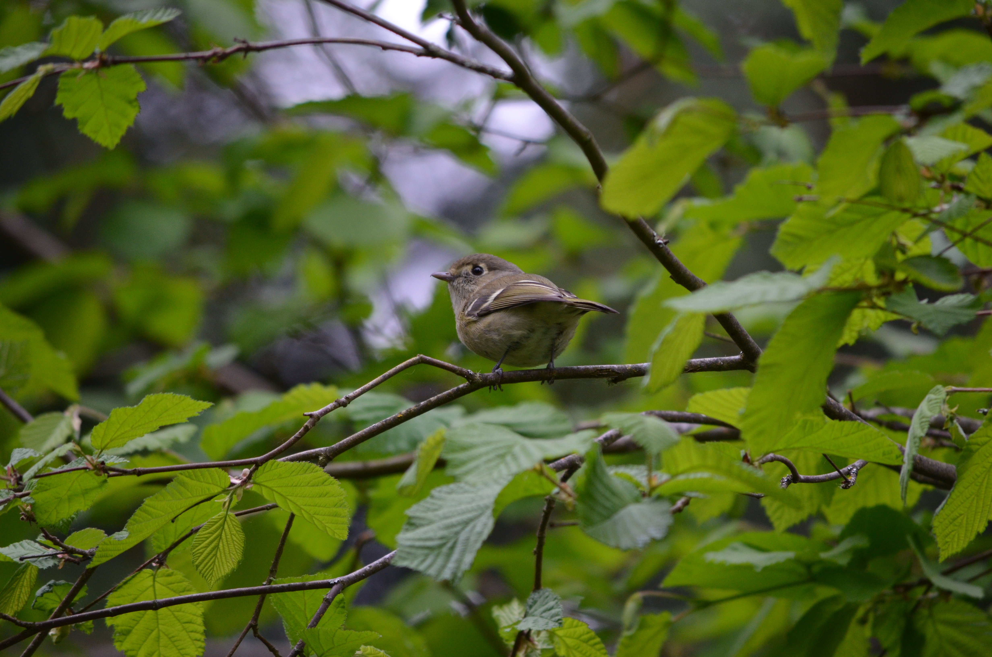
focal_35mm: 450
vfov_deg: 3.0
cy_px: 328
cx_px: 496
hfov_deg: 4.6
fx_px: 12374
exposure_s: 1/1000
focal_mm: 300
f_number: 5.6
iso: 800
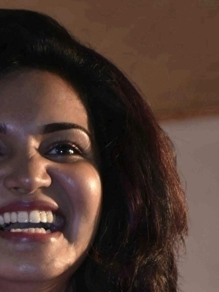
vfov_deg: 5.7
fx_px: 2889
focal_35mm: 343
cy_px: 419
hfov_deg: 4.3
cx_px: 36
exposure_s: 1/100
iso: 1250
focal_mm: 75
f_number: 5
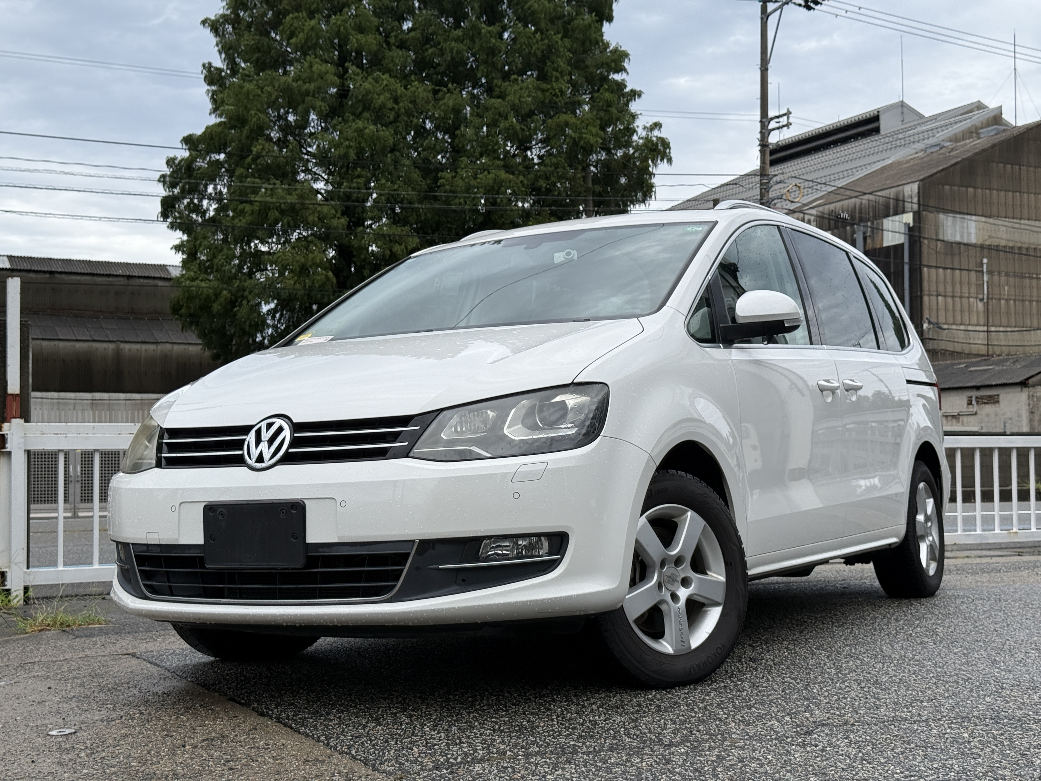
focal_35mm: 48
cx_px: 520
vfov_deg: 30.3
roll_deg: +0.9
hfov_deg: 39.7
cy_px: 390
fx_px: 1443
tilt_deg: +3.6
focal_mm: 6.76
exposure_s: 1/1608
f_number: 1.78
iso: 64
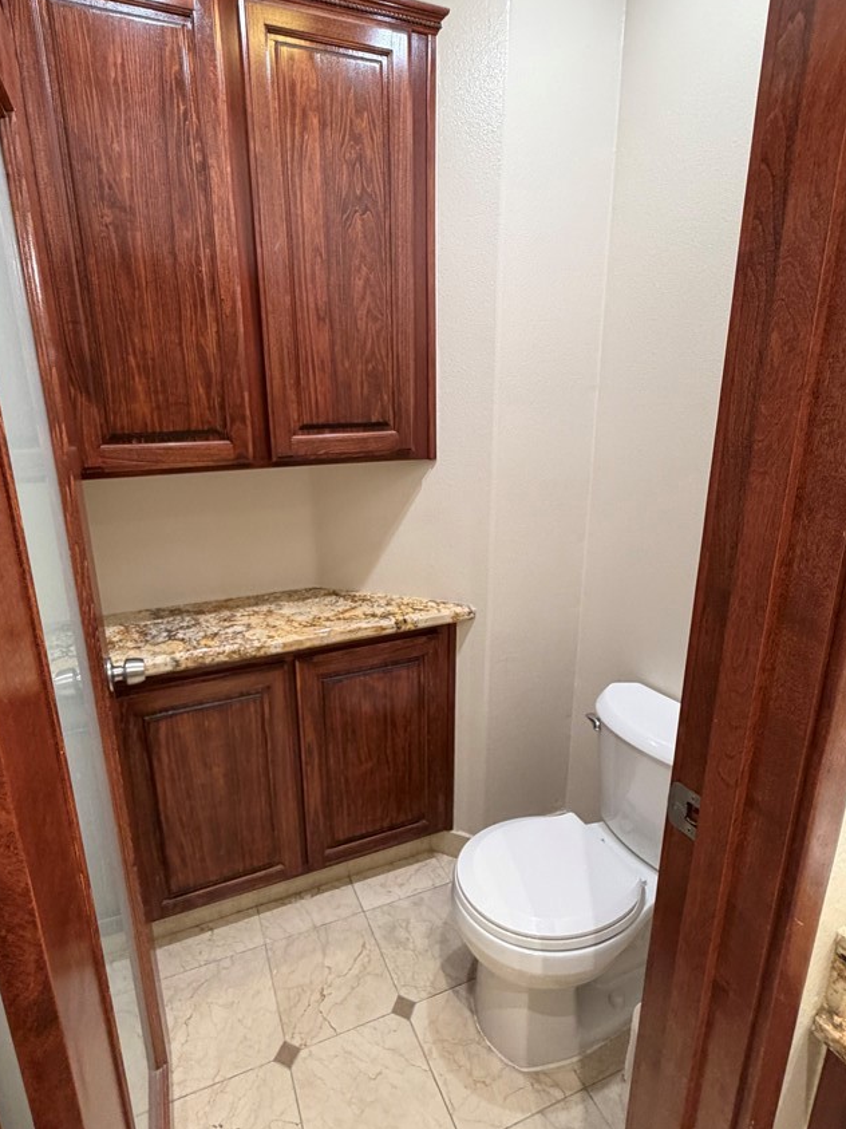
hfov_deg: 74.2
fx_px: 554
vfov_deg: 91.0
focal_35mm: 17
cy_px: 565
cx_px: 357
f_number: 2.2
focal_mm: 2.22
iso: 200
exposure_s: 1/60
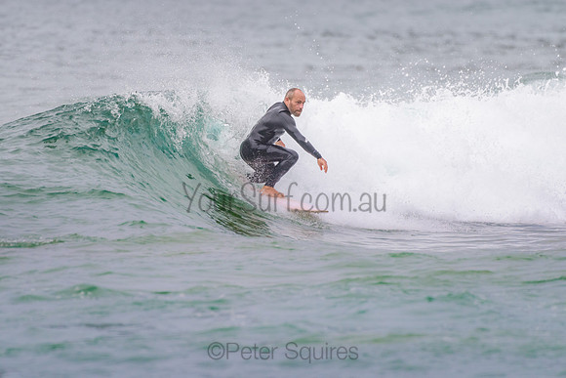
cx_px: 274
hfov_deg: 3.4
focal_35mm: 613
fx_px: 9639
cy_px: 156
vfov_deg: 2.2
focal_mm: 500
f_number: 5.6
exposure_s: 1/800
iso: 360
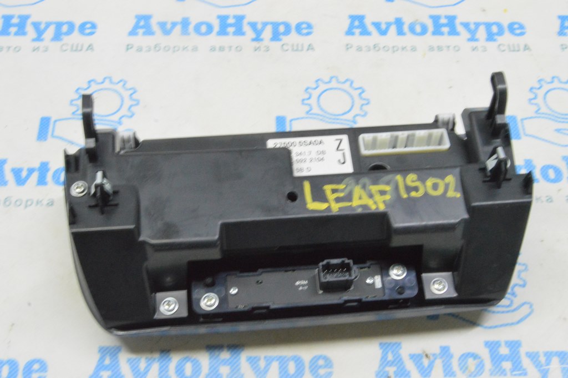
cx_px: 284
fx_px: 828
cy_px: 189
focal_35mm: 52
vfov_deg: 25.7
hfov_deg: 37.9
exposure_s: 1/15
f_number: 20
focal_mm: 35
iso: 6400
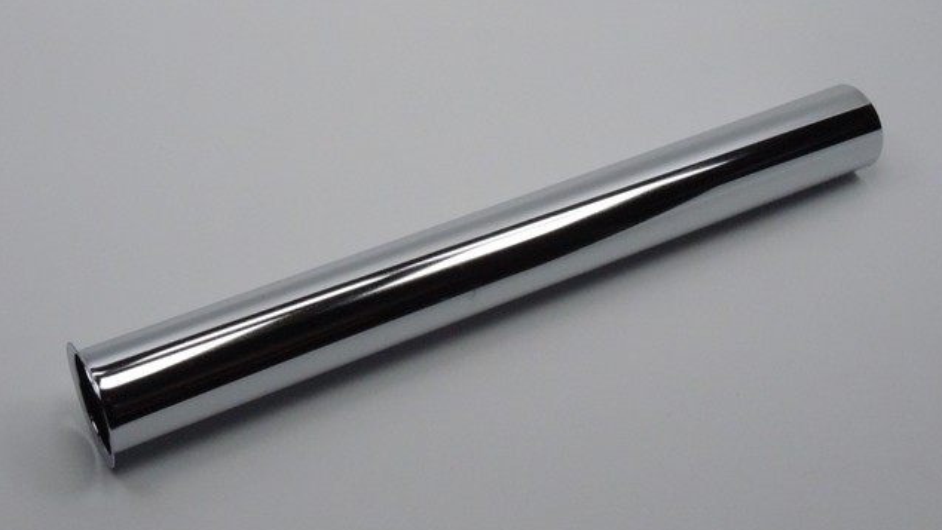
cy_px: 184
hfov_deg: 37.8
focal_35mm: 55
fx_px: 1374
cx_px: 474
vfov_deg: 21.8
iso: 2000
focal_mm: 11
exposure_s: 1/3200
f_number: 6.3
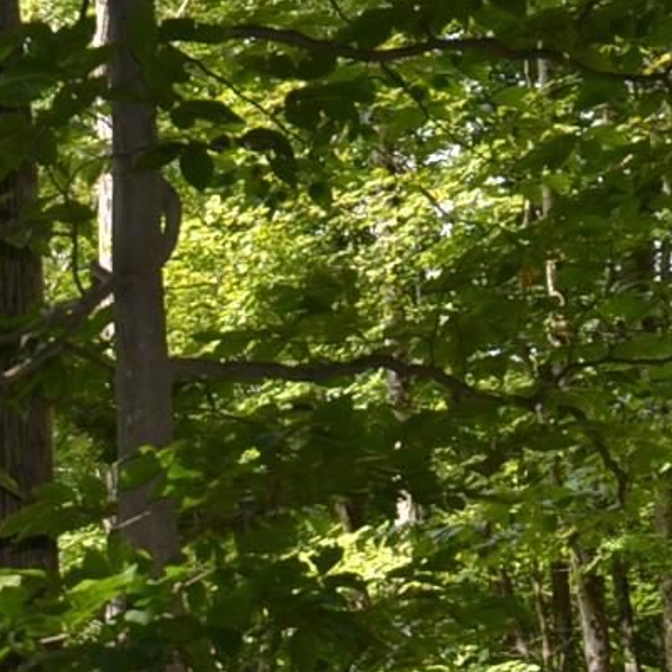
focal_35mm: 147
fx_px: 3229
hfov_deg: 11.0
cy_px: 827
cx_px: -613
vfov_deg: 11.6
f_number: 4
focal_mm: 20
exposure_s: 1/200
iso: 100
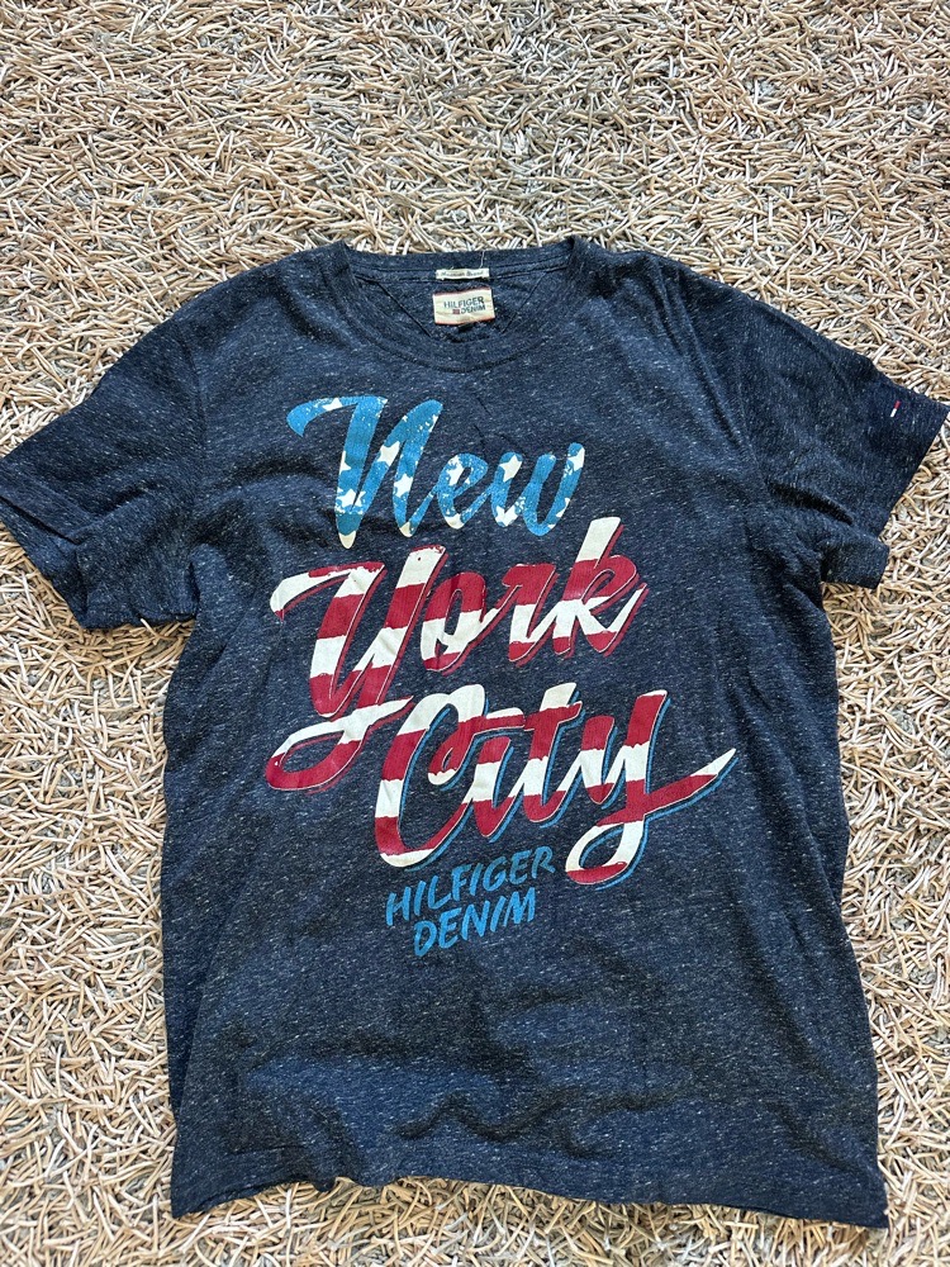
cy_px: 634
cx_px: 475
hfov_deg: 56.8
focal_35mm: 24
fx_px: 878
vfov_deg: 71.6
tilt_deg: -82.9
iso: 250
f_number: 1.78
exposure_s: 1/60
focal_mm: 6.86
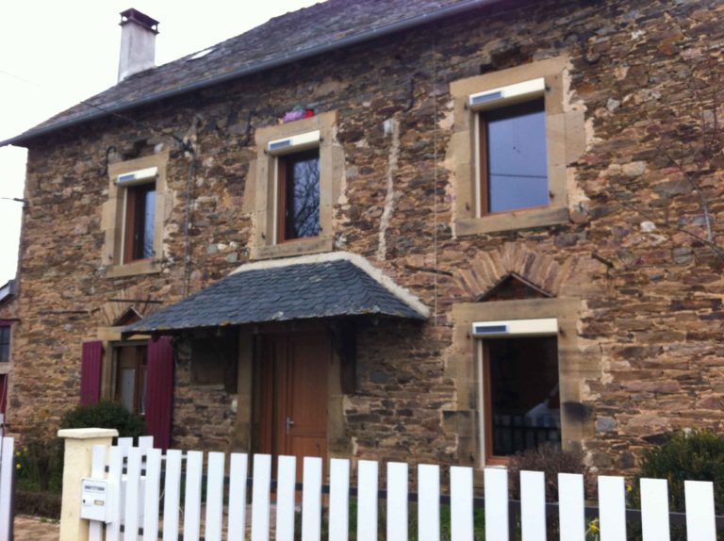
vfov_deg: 40.6
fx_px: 731
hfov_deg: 52.7
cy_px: 270
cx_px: 362
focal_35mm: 35
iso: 80
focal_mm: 3.85
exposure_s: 1/24
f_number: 2.8
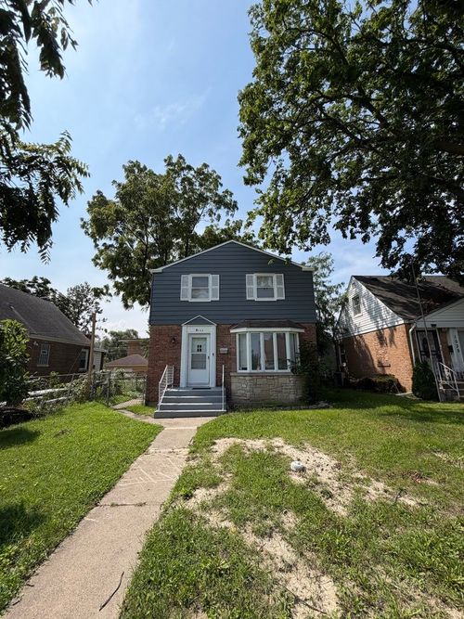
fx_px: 250
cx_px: 232
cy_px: 310
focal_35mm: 14
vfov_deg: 102.1
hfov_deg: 85.7
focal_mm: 2.22
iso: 25
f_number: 2.2
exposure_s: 1/1087
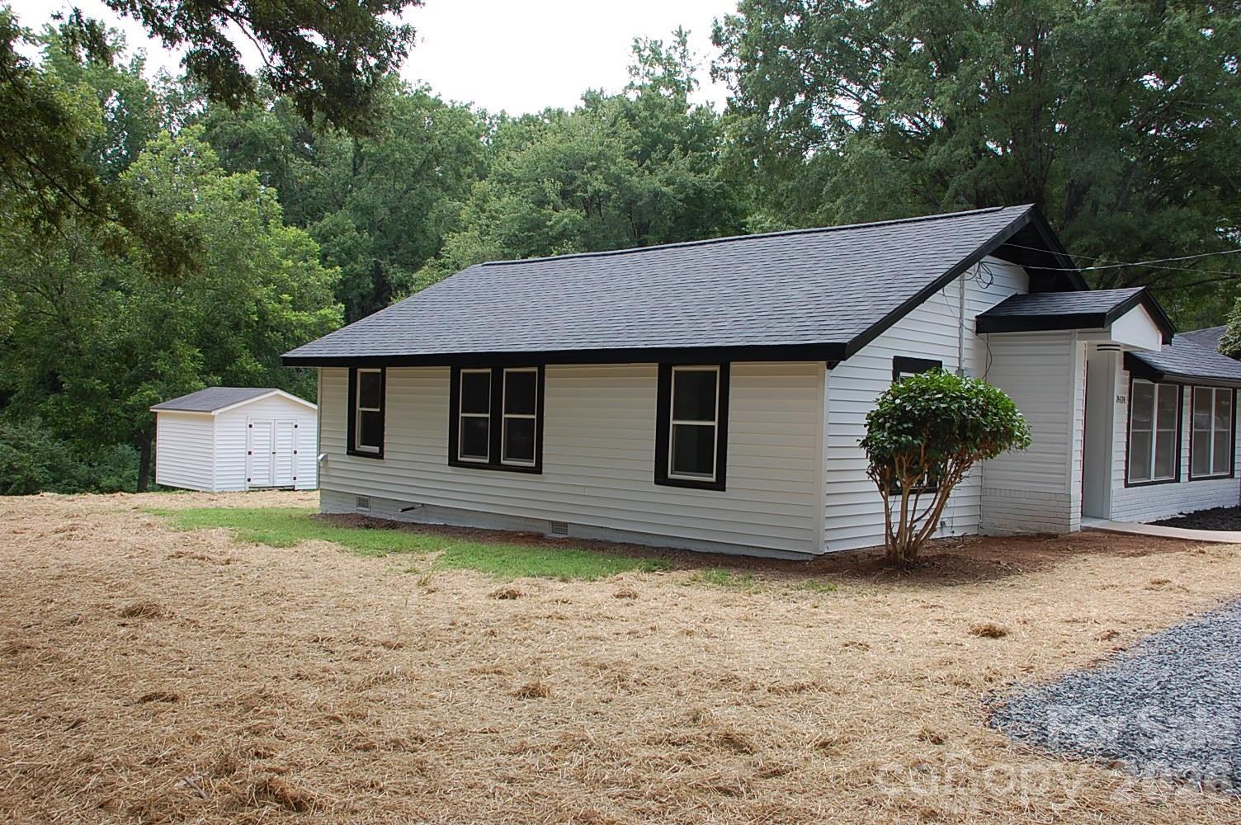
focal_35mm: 33
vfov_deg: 39.9
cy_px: 412
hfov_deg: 57.3
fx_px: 1137
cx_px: 620
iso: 200
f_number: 6.3
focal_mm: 22
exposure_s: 1/160
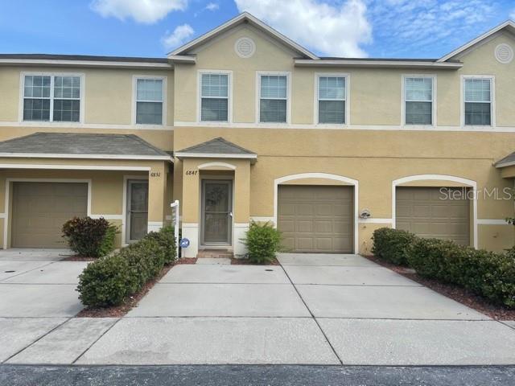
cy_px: 193
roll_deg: -0.8
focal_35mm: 26
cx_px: 258
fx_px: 387
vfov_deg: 53.1
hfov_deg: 67.3
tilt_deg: +3.0
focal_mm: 4.2
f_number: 1.6
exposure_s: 1/2959
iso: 32
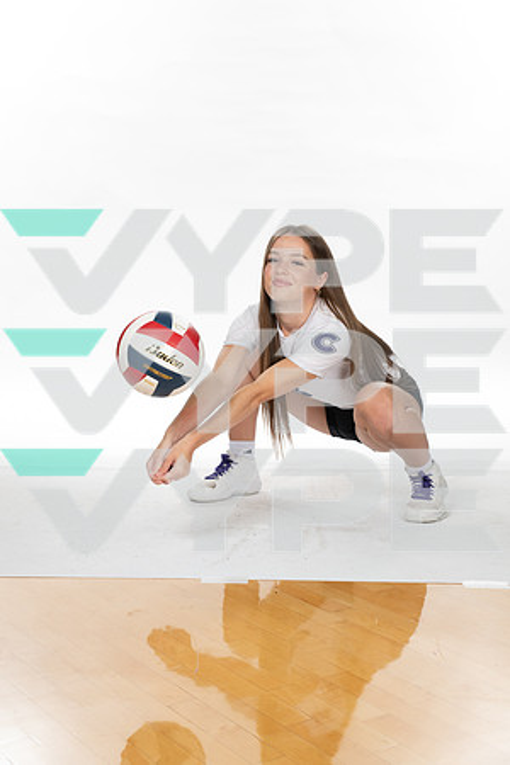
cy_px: 382
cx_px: 255
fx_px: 1190
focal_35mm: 56
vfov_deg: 35.6
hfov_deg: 24.2
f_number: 7.1
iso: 800
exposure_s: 1/320
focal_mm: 56
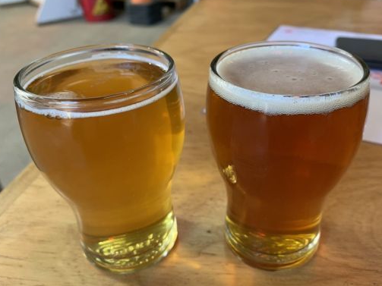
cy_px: 149
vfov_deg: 45.4
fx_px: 342
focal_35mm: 31
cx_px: 216
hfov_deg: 58.2
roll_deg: +1.1
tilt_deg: -32.4
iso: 100
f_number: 1.8
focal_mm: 4.25
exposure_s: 1/50
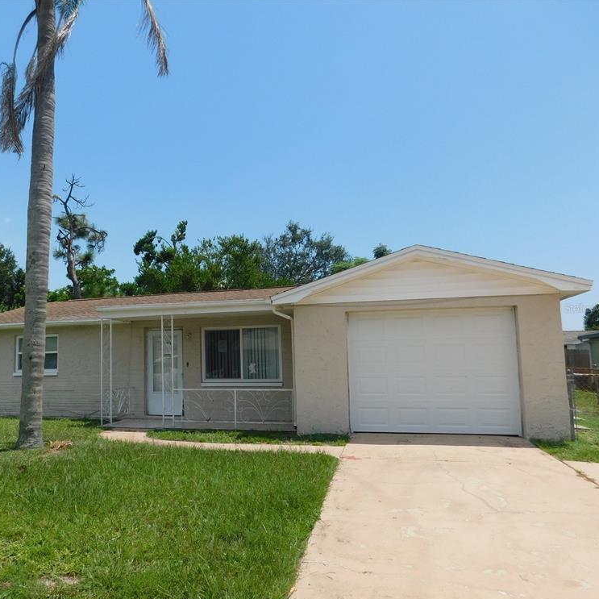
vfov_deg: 57.3
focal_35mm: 28
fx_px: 548
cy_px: 308
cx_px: 201
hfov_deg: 56.1
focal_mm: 4
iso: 125
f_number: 6
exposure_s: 1/640
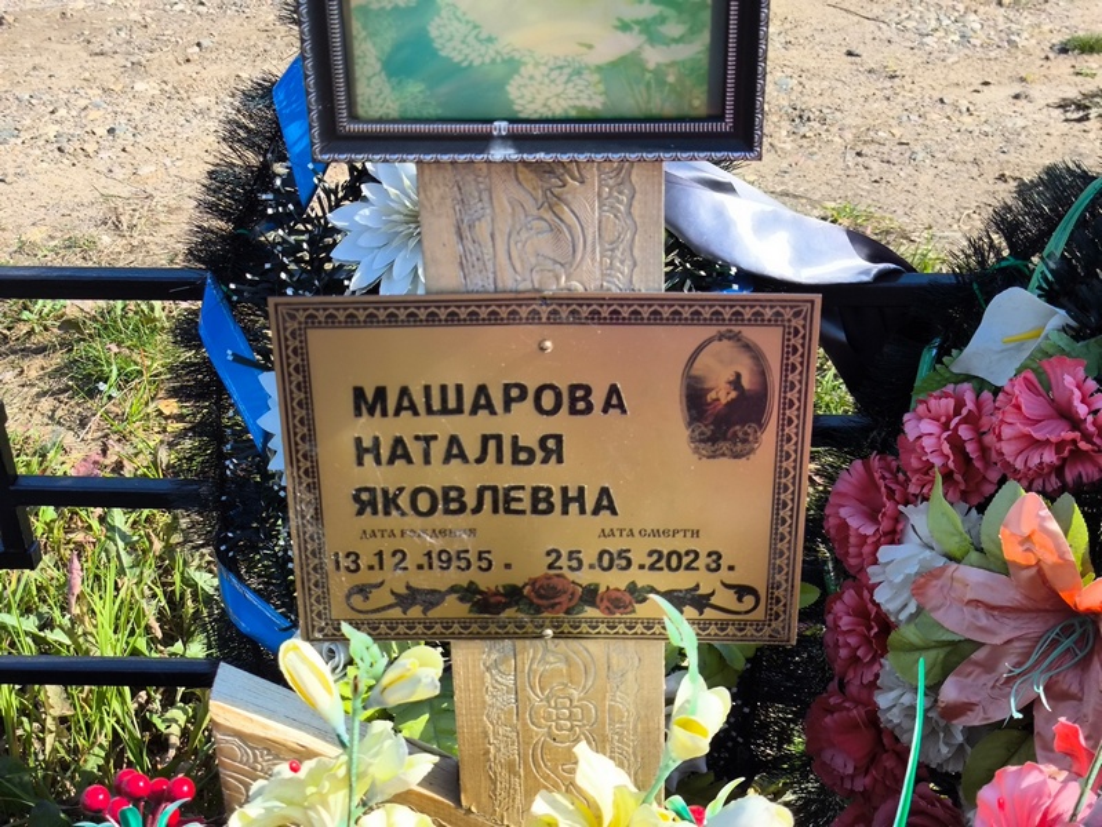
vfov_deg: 29.1
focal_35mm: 50
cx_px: 551
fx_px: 1592
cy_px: 414
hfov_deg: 38.2
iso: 50
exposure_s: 1/927
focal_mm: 4.71
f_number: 1.7
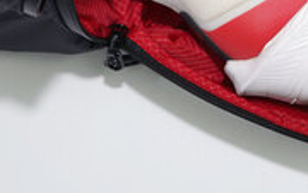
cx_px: 326
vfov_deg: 6.9
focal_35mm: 181
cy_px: -263
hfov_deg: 11.4
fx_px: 1521
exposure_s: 1/60
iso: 500
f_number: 5.6
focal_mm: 50
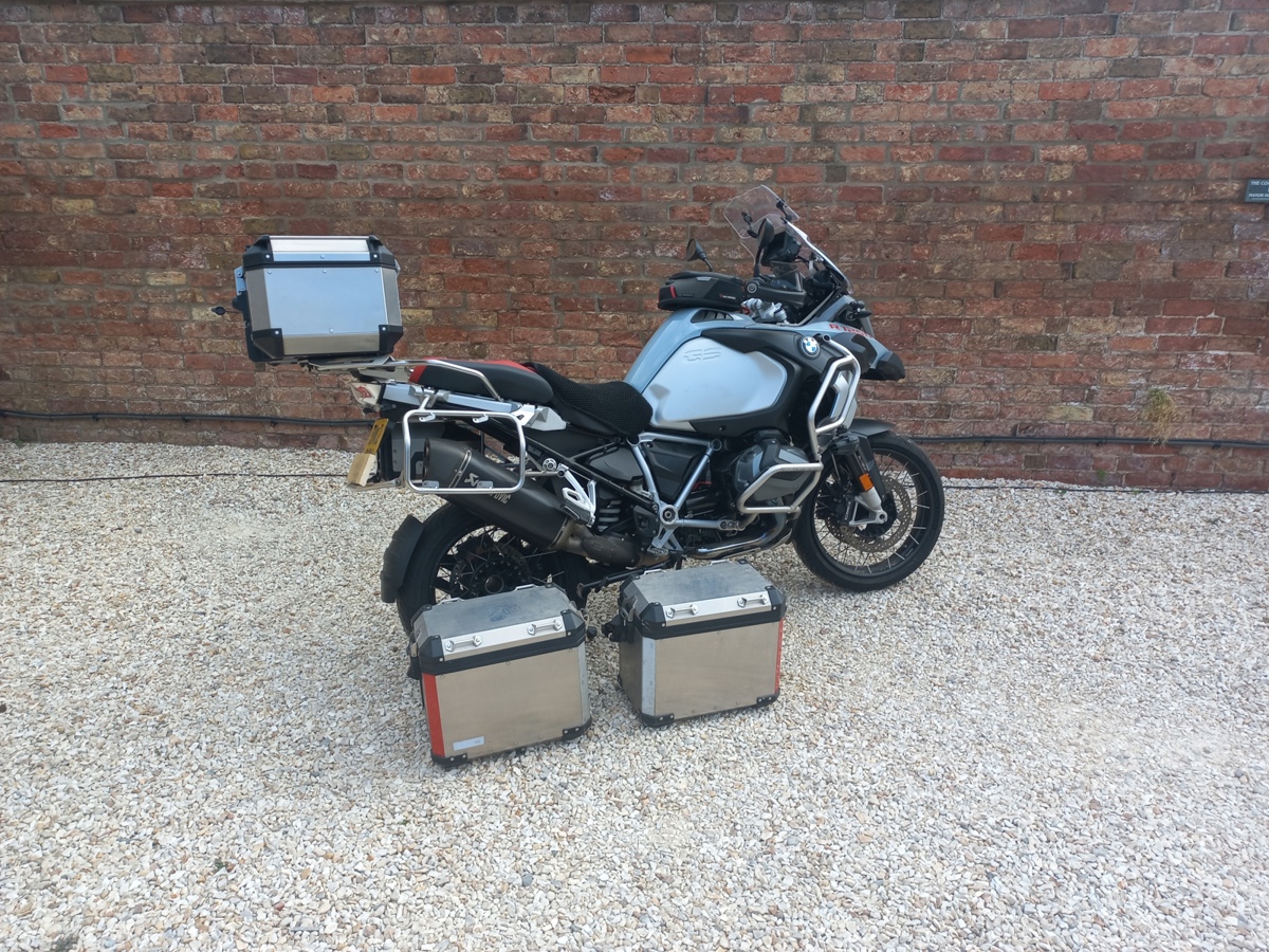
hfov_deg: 69.4
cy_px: 476
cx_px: 634
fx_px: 916
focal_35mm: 25
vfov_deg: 54.9
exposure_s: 1/290
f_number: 1.8
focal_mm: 4.6
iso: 25
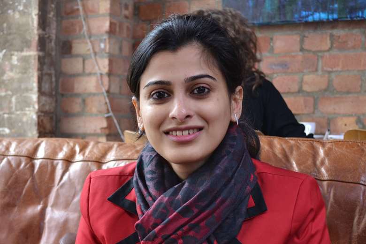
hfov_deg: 41.1
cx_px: 183
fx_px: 488
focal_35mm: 48
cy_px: 122
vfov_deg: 28.1
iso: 500
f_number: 4.8
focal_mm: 32
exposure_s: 1/60
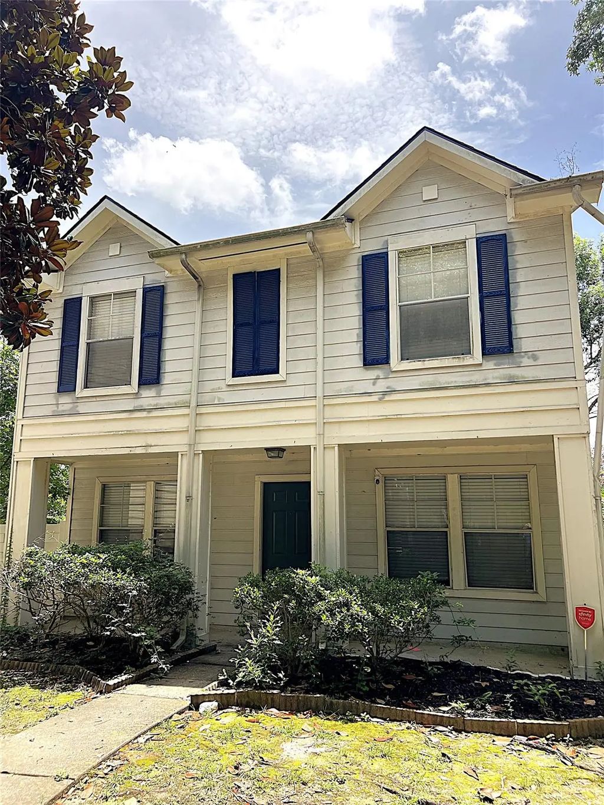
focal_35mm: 26
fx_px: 605
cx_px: 302
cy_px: 402
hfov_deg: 53.1
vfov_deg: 67.3
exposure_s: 1/2165
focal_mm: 5.7
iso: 50
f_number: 1.5
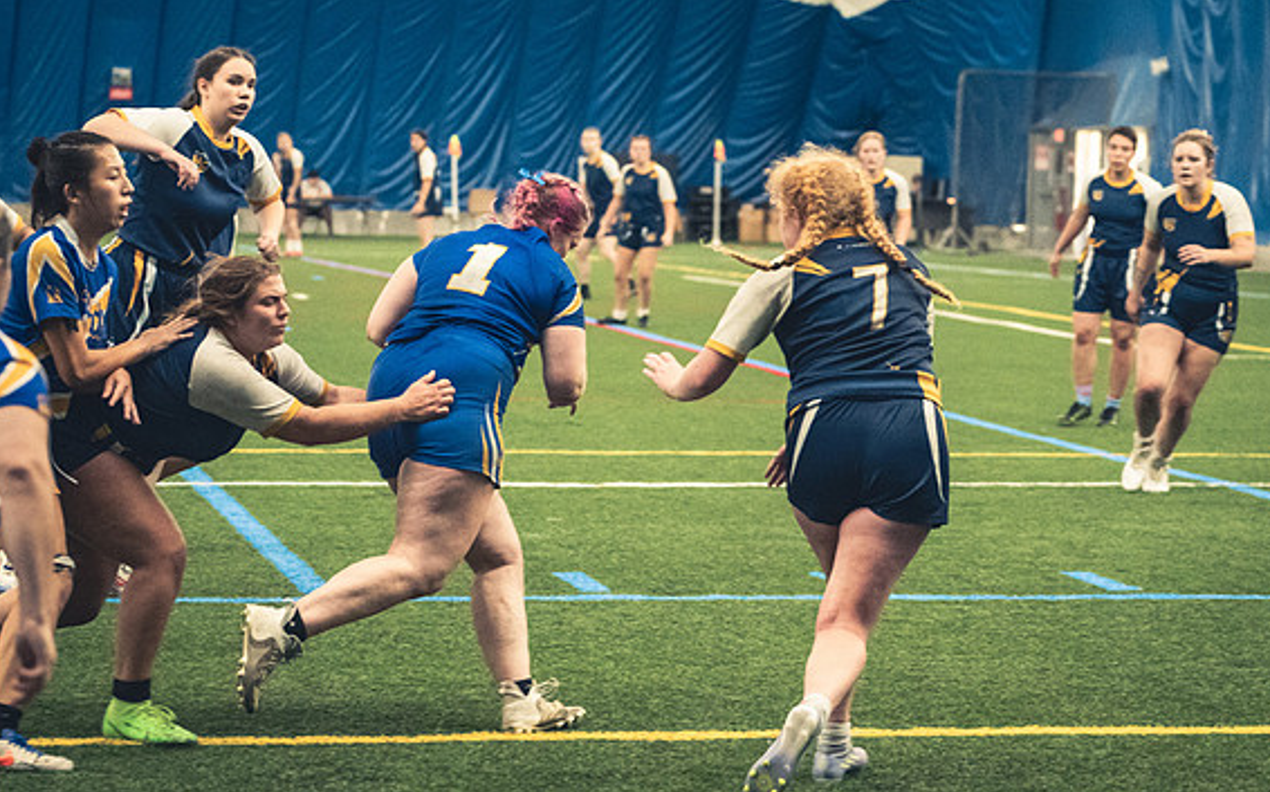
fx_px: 4047
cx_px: 644
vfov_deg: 11.2
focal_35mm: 117
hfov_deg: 17.8
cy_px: 390
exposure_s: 1/500
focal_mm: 75
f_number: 2.8
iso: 12800
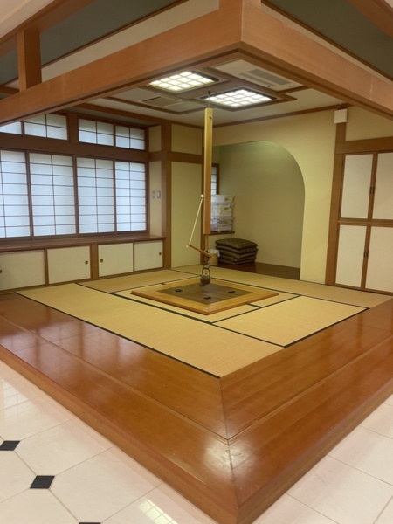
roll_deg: -1.6
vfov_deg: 67.3
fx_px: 394
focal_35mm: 26
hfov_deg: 53.1
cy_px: 262
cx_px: 196
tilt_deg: -9.5
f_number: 1.6
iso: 64
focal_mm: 4.2
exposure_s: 1/50
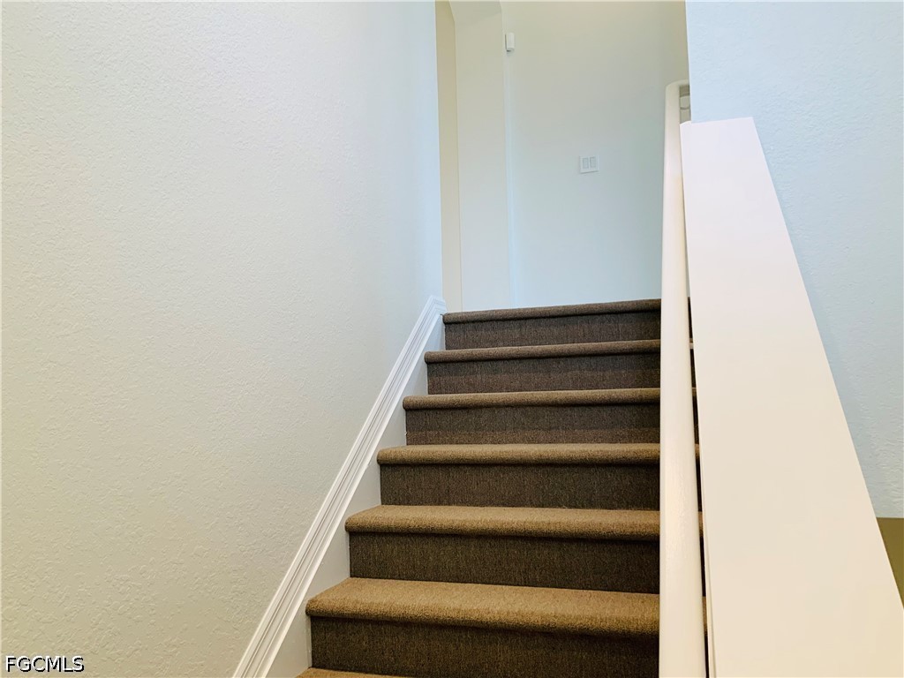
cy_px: 339
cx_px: 452
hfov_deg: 61.7
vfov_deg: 48.2
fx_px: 757
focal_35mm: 29
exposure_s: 1/120
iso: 64
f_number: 1.8
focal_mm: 3
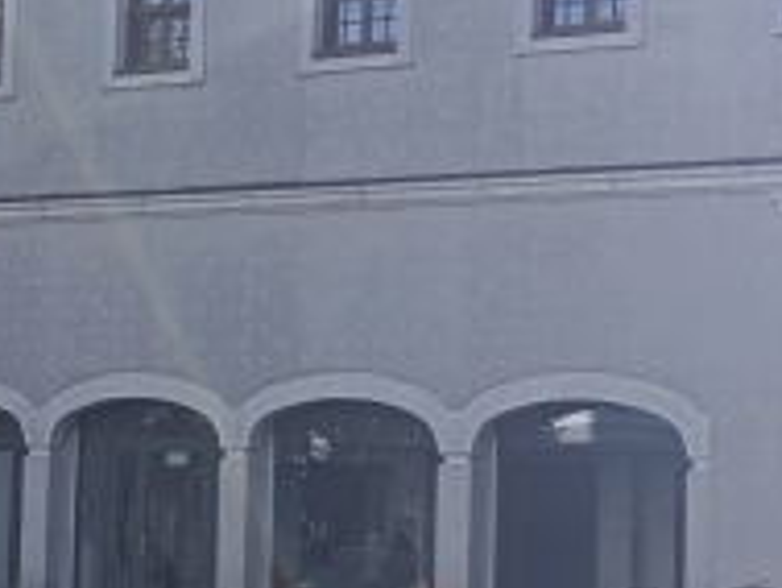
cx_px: -132
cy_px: 290
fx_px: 2803
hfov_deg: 15.4
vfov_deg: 12.0
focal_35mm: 124
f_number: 1.6
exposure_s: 1/307
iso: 50
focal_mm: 6.14
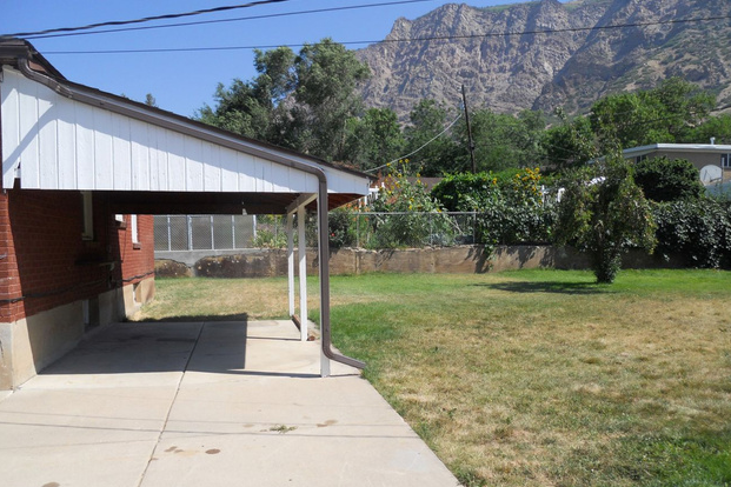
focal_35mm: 30
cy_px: 273
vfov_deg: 43.5
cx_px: 365
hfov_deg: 61.9
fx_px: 609
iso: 80
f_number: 5.4
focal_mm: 5
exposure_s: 1/320
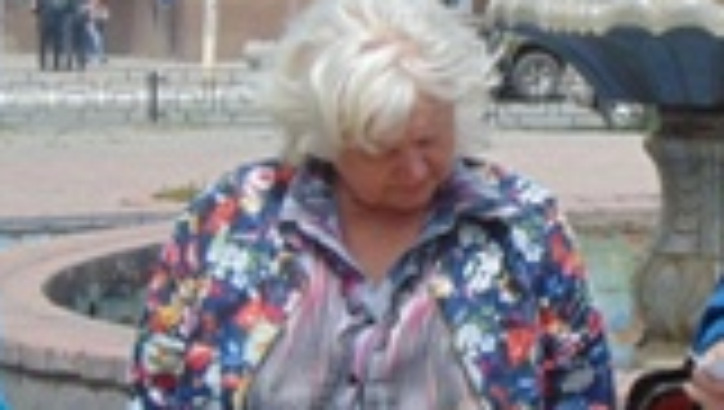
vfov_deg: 7.2
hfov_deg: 12.7
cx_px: 490
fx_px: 3248
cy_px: 225
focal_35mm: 169
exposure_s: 1/200
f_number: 8.5
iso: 80
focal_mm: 6.9
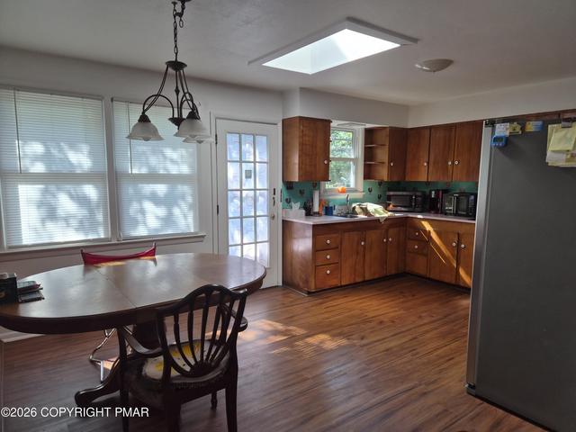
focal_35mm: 23
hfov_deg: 73.9
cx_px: 288
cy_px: 216
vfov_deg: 58.9
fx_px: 383
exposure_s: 1/180
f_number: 1.8
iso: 125
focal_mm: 5.4
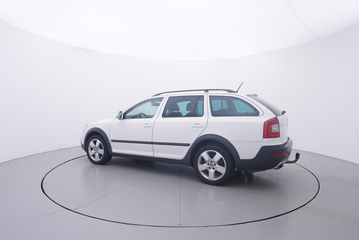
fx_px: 225
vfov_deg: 56.2
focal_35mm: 22
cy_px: 120
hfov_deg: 77.3
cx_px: 180
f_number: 5
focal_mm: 15
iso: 200
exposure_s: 1/80
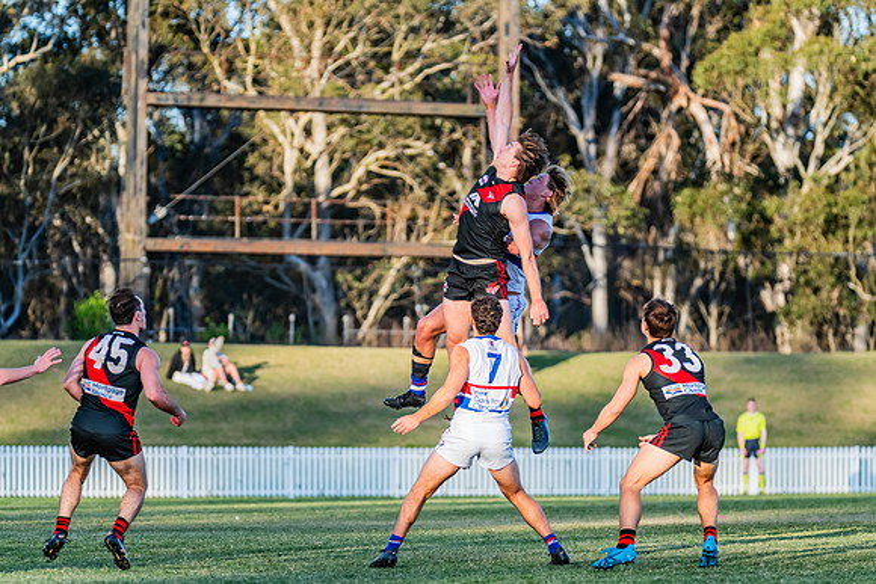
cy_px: 292
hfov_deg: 8.3
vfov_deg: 5.5
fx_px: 6053
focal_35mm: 249
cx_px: 447
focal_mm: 240
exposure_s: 1/1600
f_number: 4.5
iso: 800
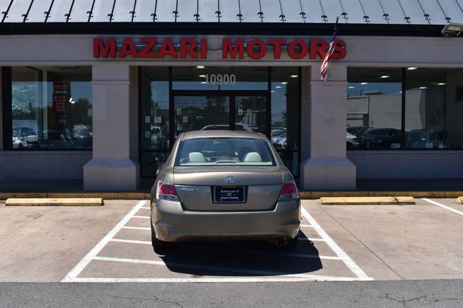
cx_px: 232
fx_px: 521
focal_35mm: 40
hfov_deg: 47.9
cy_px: 154
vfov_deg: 33.0
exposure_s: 1/500
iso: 320
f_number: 11
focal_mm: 27
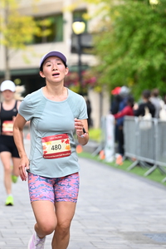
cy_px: 83
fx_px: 1397
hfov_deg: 6.8
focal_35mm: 202
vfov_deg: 10.2
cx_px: 26
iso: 1000
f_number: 2.8
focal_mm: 110
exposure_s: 1/2000
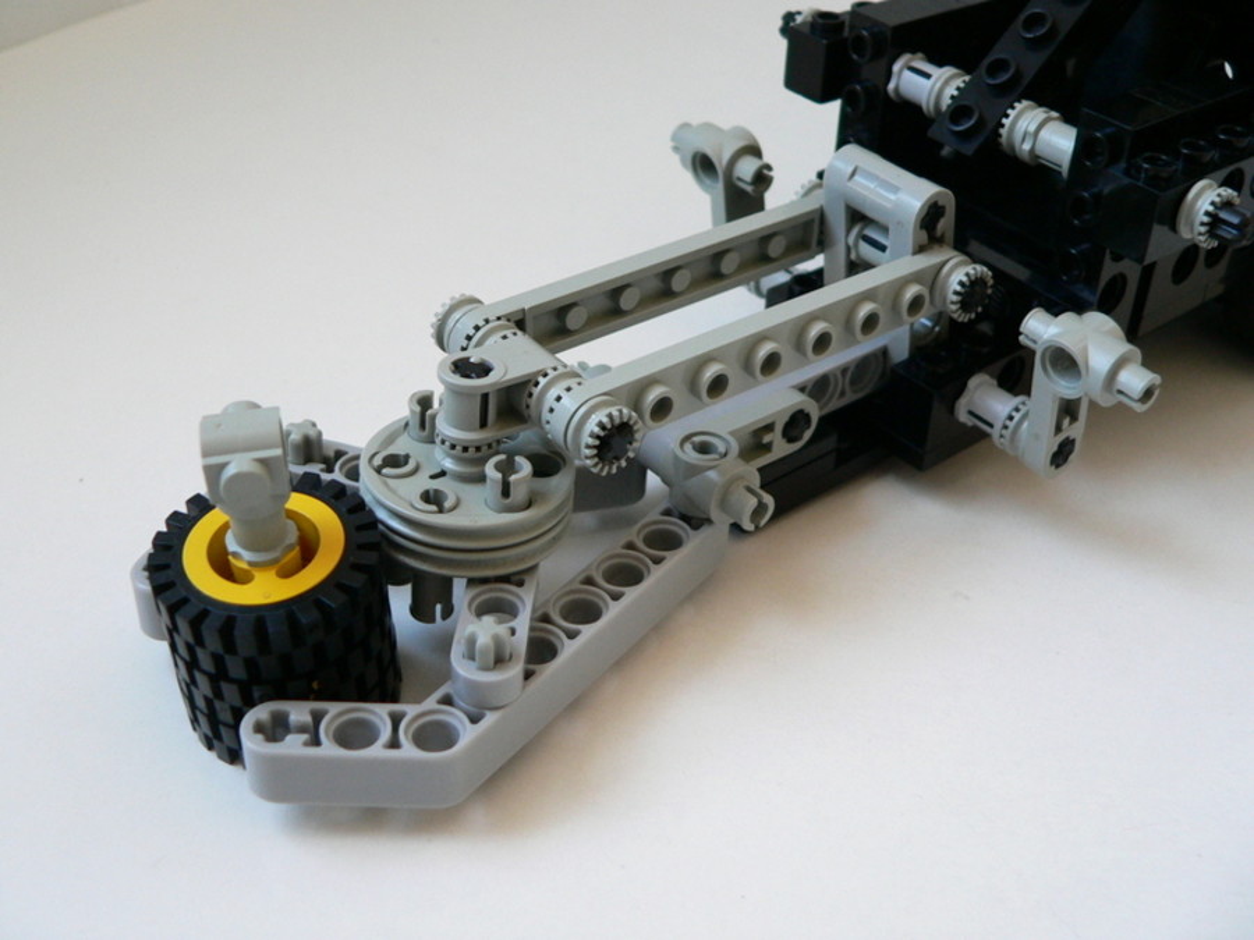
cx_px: 627
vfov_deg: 36.0
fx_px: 1449
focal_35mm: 40
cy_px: 470
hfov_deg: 46.8
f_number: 2.8
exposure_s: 1/40
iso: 200
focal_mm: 6.7
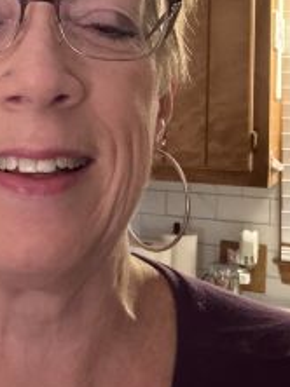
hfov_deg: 22.0
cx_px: 23
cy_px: 75
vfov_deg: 29.2
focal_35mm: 65
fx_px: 727
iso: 800
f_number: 1.9
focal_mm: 2.71
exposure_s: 1/15
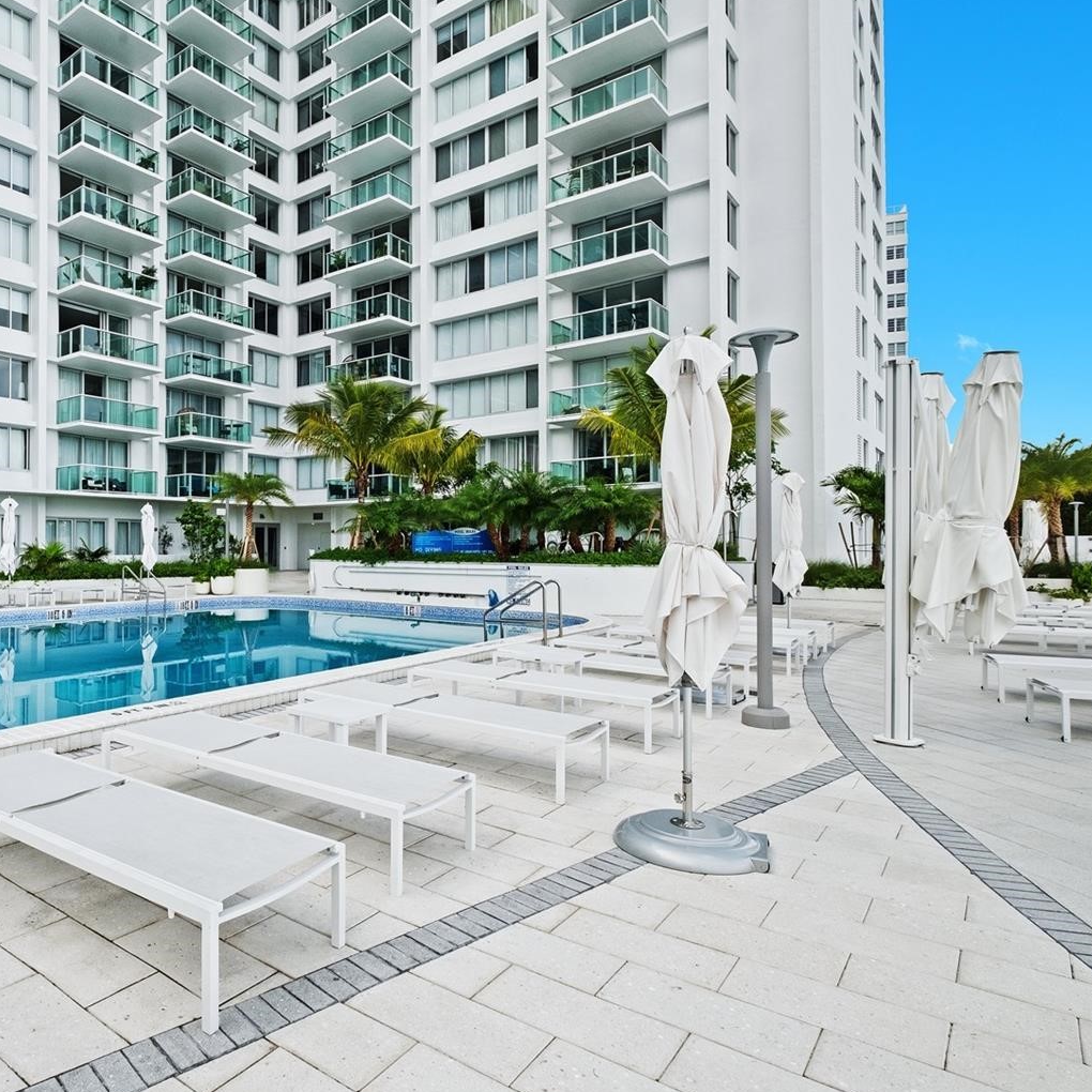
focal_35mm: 20
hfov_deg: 70.9
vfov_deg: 74.8
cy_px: 546
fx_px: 714
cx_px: 303
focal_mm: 10
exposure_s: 1/250
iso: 500
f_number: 8
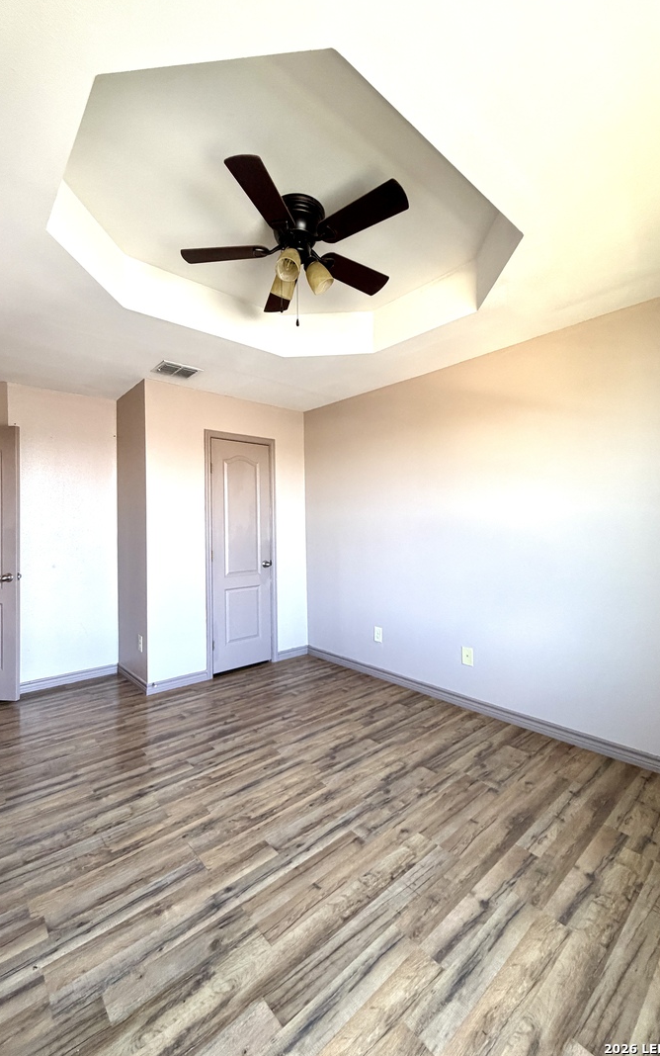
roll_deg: +0.3
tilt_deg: +0.6
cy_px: 523
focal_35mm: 15
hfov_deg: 74.7
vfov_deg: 101.4
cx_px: 308
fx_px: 431
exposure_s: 1/82
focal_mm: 2.22
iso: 320
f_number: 2.2
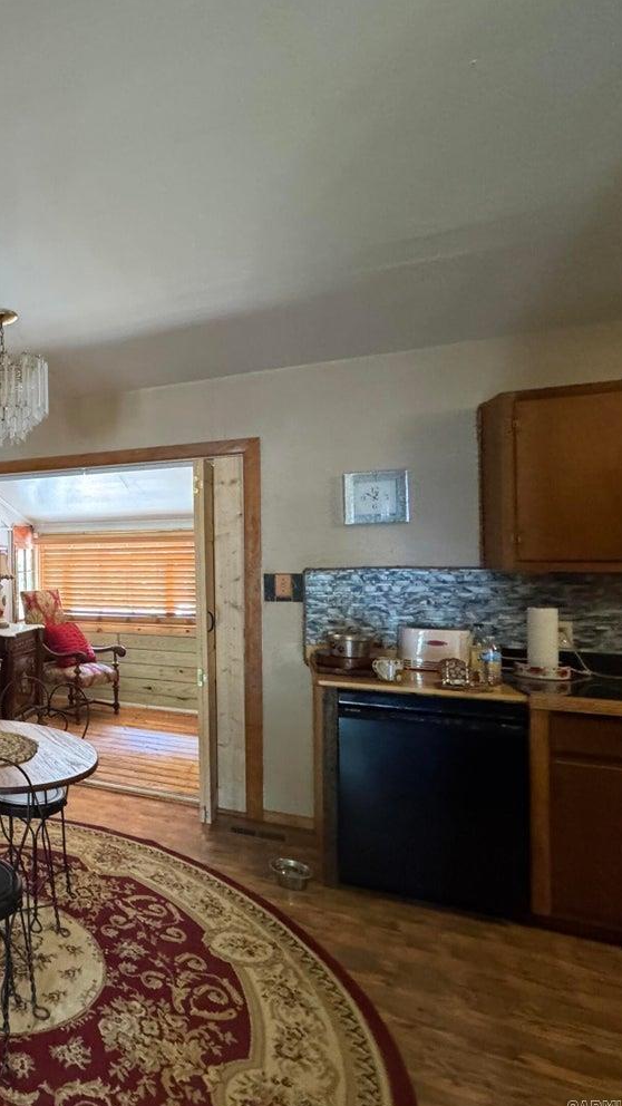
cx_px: -82
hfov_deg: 41.2
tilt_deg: +0.1
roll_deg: +0.3
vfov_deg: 83.8
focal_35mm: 21
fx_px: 616
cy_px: 551
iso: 640
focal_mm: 2.22
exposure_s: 1/60
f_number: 2.2
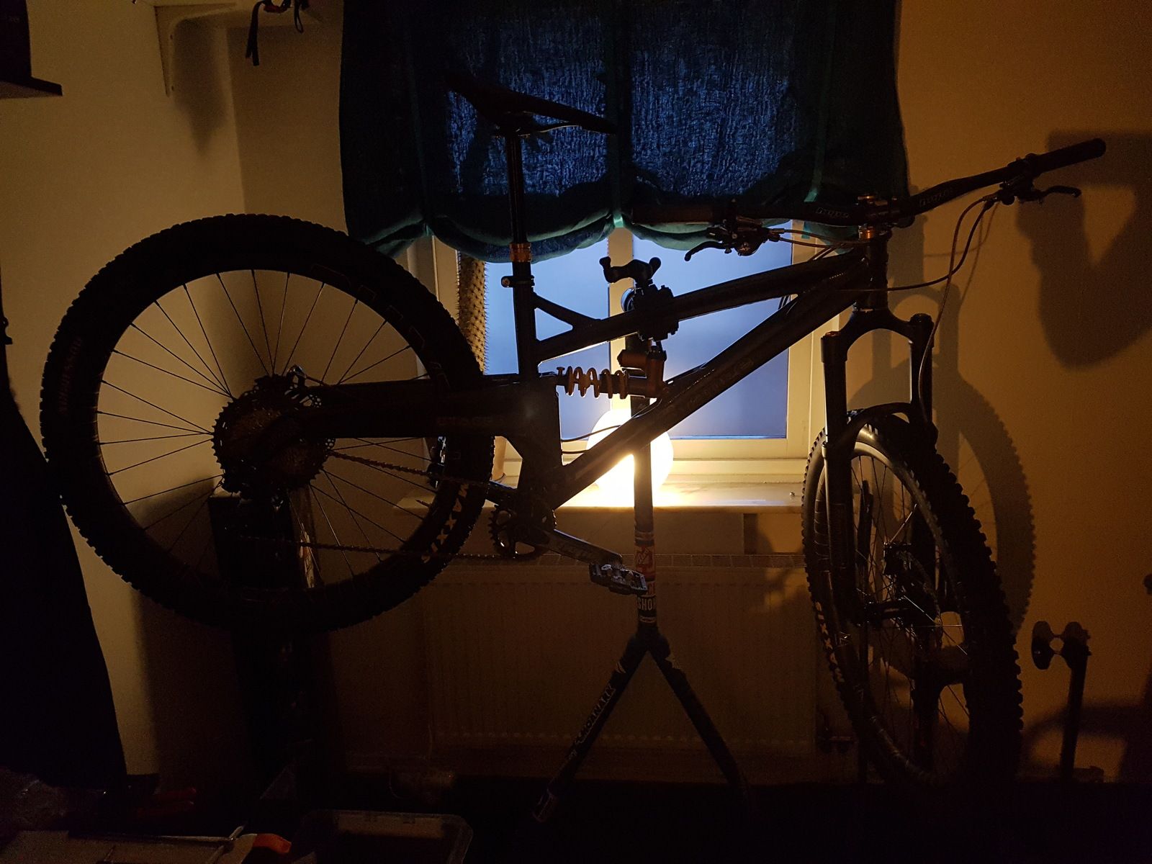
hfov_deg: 67.3
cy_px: 432
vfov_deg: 53.1
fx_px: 865
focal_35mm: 26
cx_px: 576
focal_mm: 4.2
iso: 400
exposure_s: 1/10
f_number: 1.7
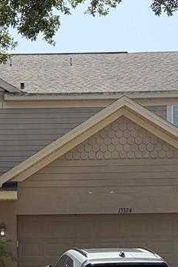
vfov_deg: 21.1
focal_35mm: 93
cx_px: 34
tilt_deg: +1.3
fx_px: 689
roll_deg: +0.8
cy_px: 275
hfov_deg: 14.6
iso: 64
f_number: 1.6
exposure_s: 1/2075
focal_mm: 5.96
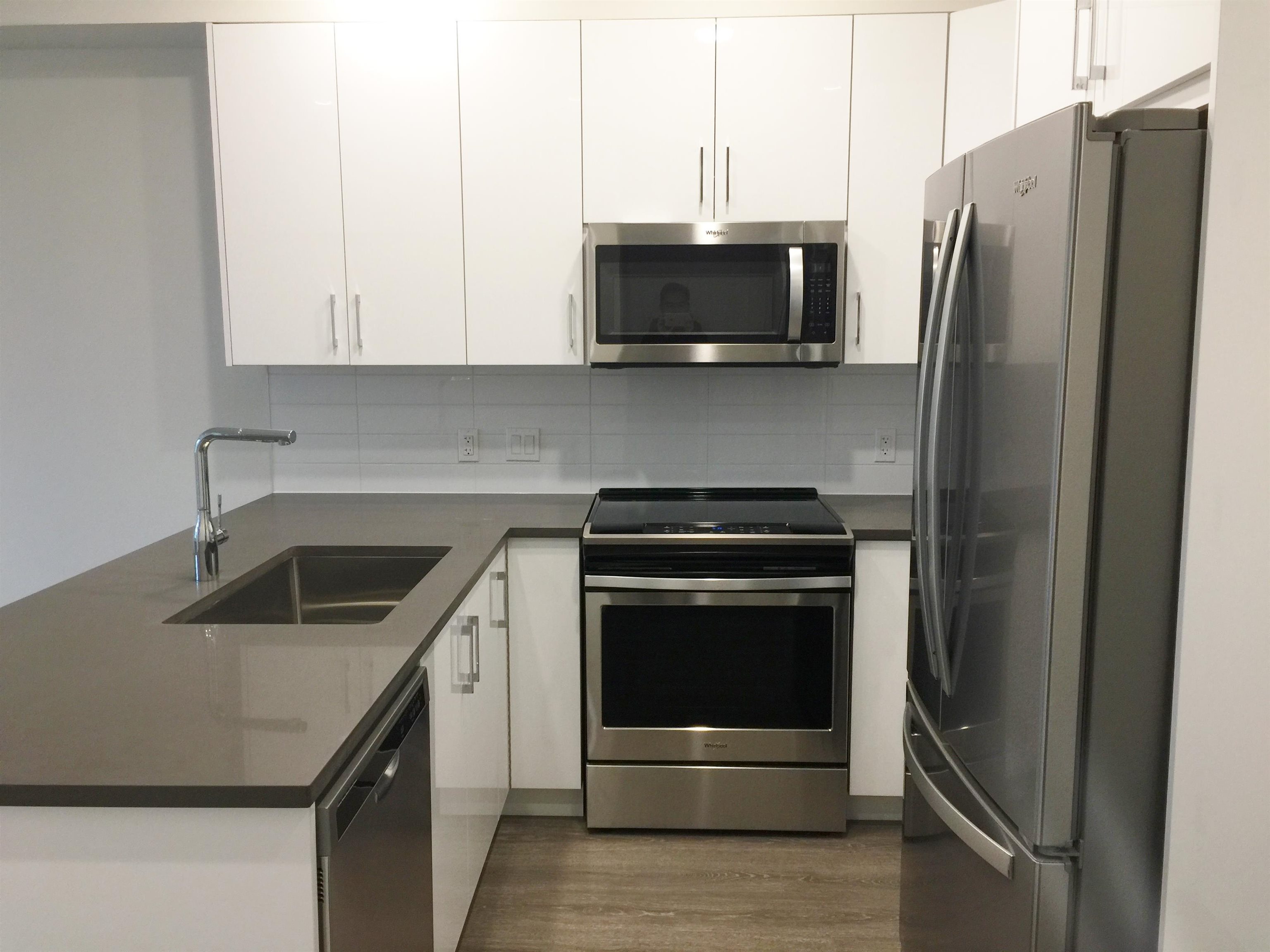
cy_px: 476
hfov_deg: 61.7
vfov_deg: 48.2
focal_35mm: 29
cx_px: 635
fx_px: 1064
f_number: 2.2
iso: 50
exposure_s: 1/30
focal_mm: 4.15
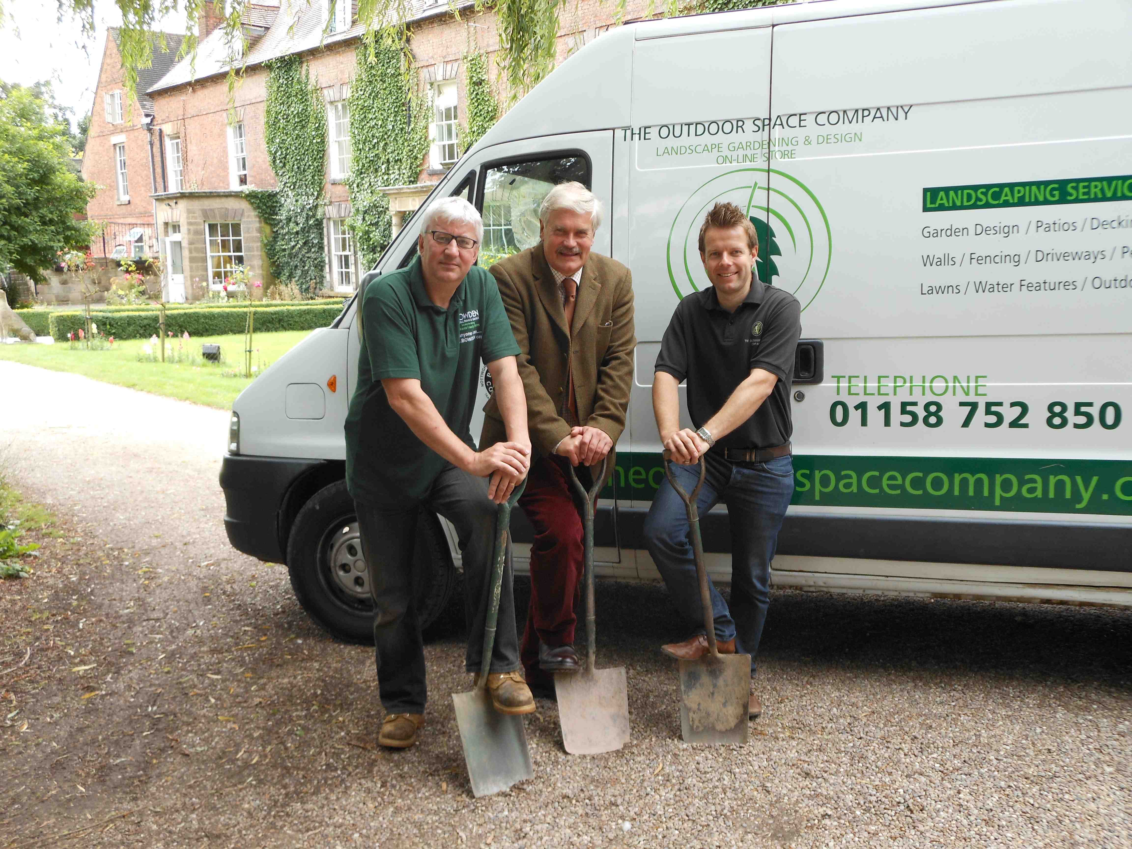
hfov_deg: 49.0
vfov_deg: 37.7
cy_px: 424
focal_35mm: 38
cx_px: 566
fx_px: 1243
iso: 80
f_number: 3.6
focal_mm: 6.8
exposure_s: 1/80
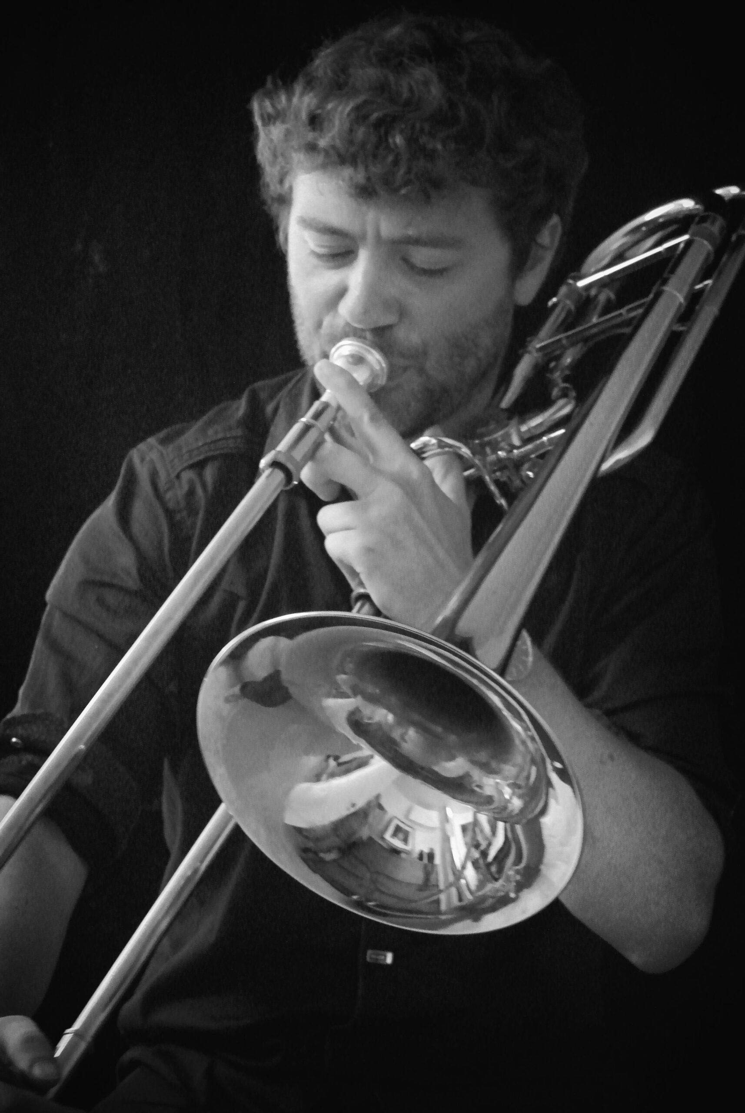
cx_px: 372
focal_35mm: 83
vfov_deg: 24.4
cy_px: 556
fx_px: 2569
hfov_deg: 16.5
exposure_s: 1/60
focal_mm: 30.9
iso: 6400
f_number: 3.8
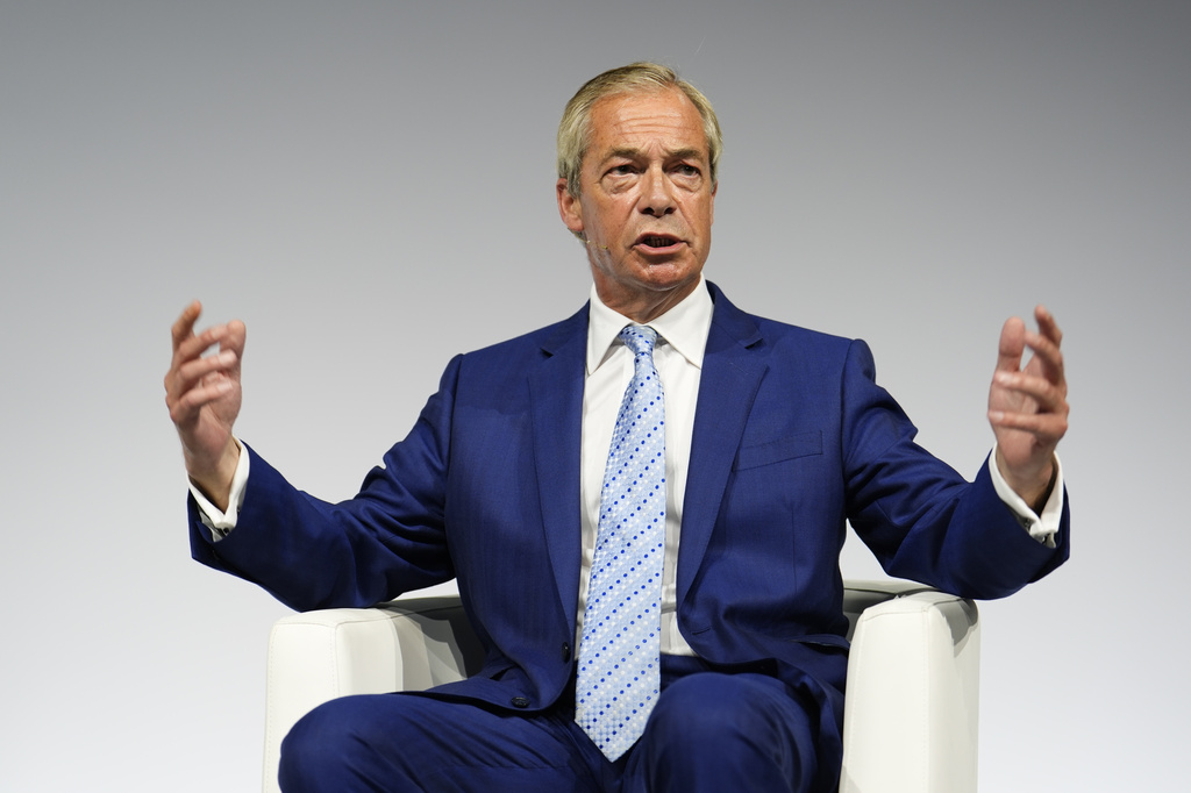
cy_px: 396
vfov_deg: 13.3
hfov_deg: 19.8
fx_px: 3406
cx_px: 596
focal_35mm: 103
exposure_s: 1/250
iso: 400
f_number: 2.8
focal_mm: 103
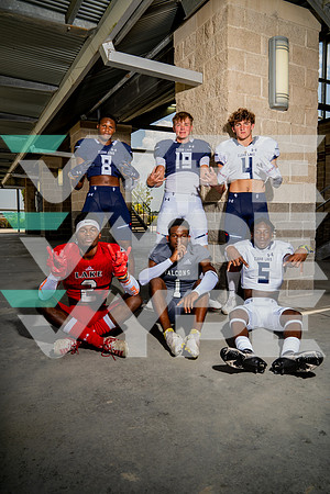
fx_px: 357
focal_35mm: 26
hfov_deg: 49.6
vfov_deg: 69.4
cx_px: 165
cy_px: 247
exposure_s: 1/250
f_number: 7.1
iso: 100
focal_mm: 26
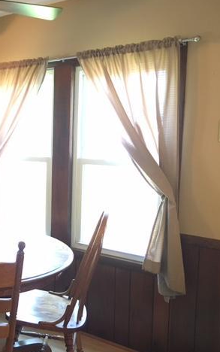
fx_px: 402
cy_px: 177
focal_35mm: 42
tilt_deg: -5.3
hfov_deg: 28.1
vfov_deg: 47.2
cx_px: -17
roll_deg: +0.2
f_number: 2.2
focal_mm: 4.15
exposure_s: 1/24
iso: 200
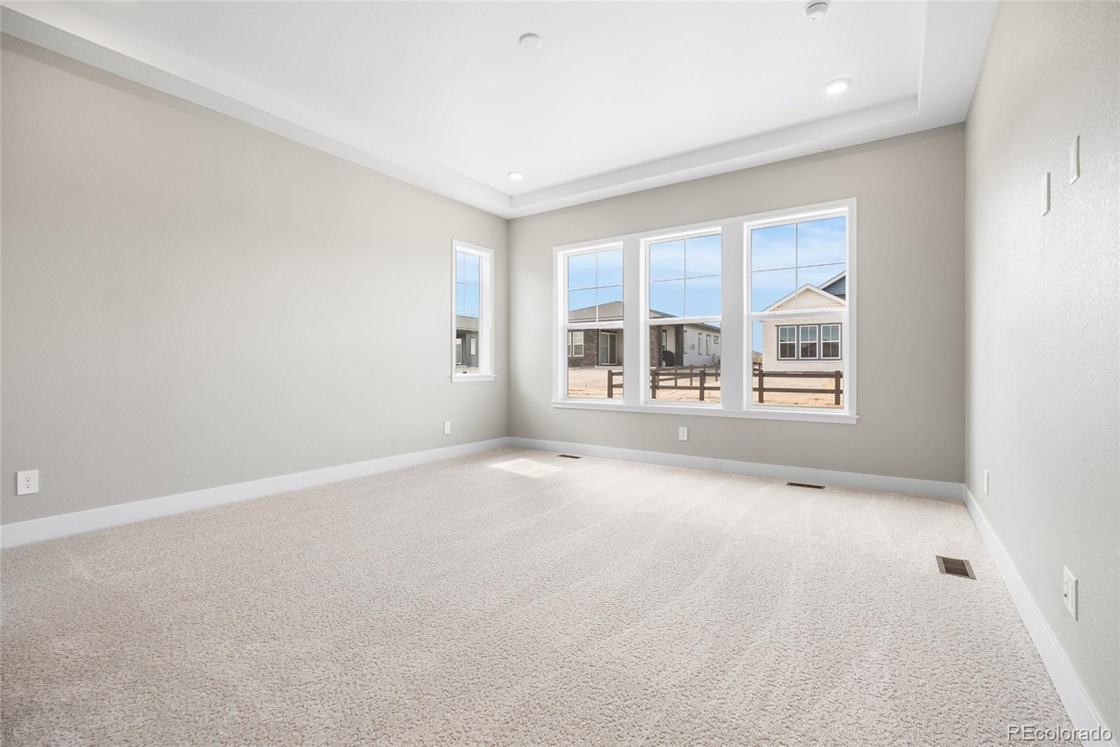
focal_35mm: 16
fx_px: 498
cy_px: 374
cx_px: 560
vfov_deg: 73.8
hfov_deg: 96.7
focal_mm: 16
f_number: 8
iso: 200
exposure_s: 1/400
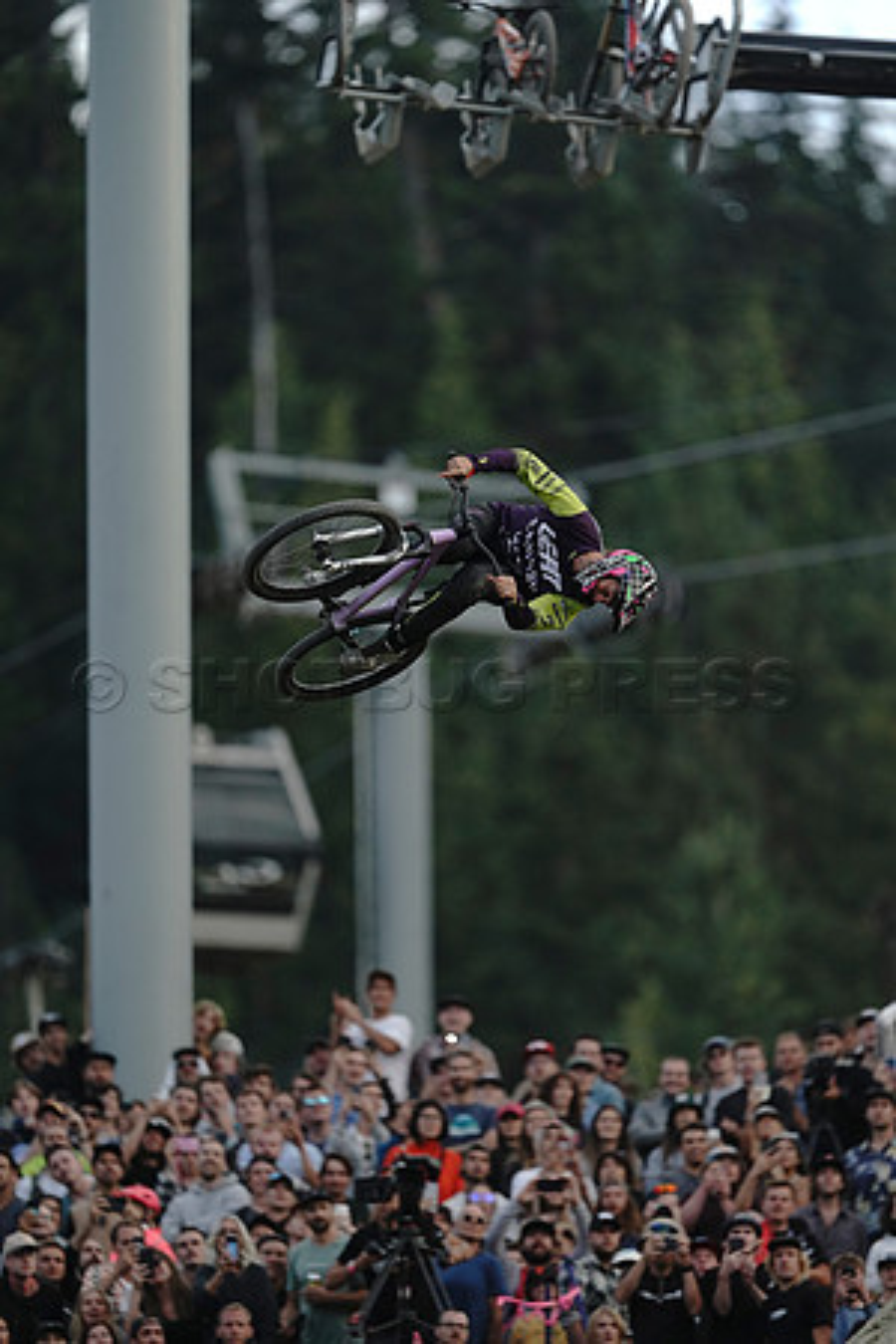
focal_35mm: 600
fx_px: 22398
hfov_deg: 2.3
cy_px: 672
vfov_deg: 3.4
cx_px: 448
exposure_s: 1/1600
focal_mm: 600
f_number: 4
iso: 1600
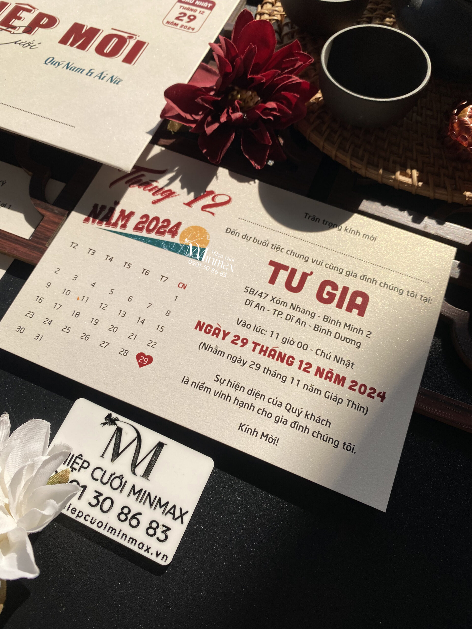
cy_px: 314
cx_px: 236
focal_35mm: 26
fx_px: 473
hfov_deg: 53.1
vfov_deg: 67.3
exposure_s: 1/2890
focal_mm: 4.25
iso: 32
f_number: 1.8
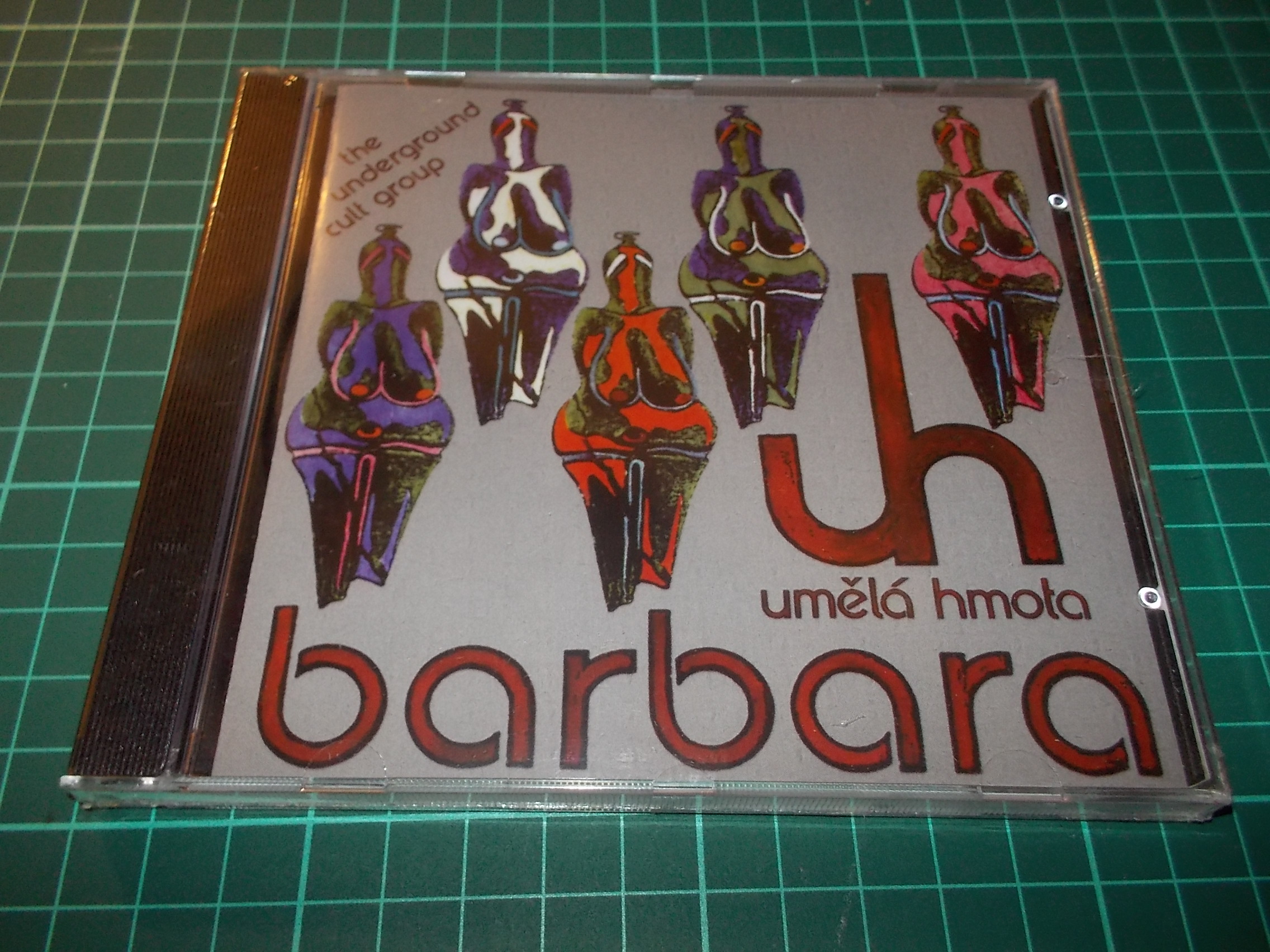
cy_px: 476
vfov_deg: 48.2
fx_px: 1064
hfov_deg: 61.7
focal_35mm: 29
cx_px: 635
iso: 200
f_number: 3.3
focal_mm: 4.1
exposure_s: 1/30
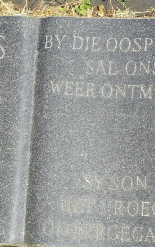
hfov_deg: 5.9
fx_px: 1512
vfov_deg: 9.4
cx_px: 9
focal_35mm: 224
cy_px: 140
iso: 64
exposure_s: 1/200
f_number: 4
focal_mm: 21.9
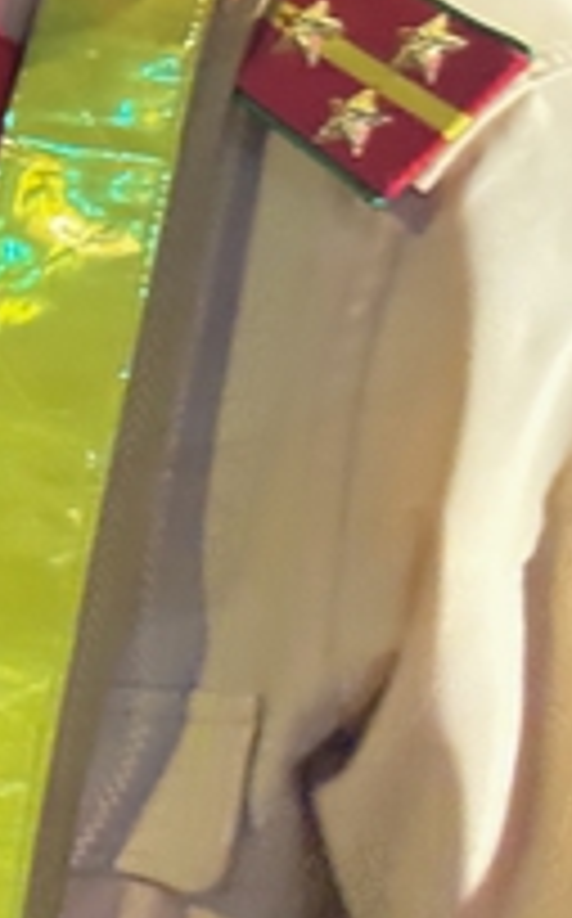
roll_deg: -2.2
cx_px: -842
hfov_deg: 7.6
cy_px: 405
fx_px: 4002
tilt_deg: -4.3
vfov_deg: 13.1
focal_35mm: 160
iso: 500
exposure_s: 1/33
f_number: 1.78
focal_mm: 6.76
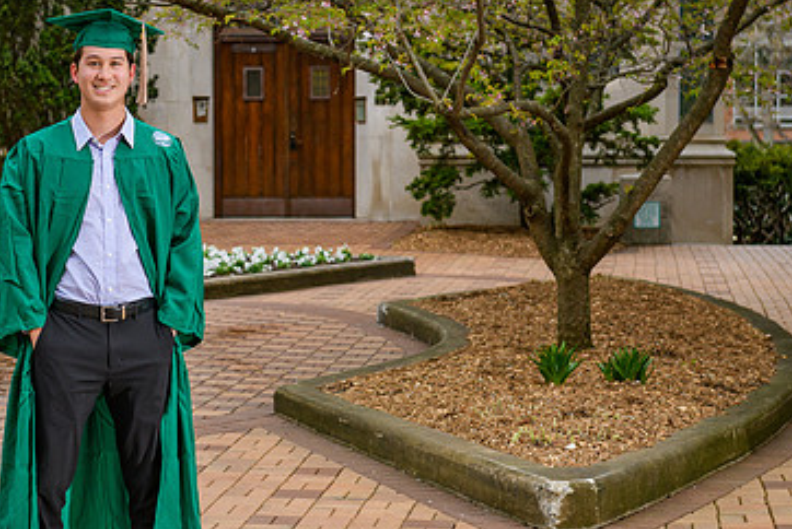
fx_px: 2356
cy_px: 232
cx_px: 284
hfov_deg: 19.0
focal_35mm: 107
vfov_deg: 12.8
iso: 100
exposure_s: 1/200
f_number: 4
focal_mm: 58
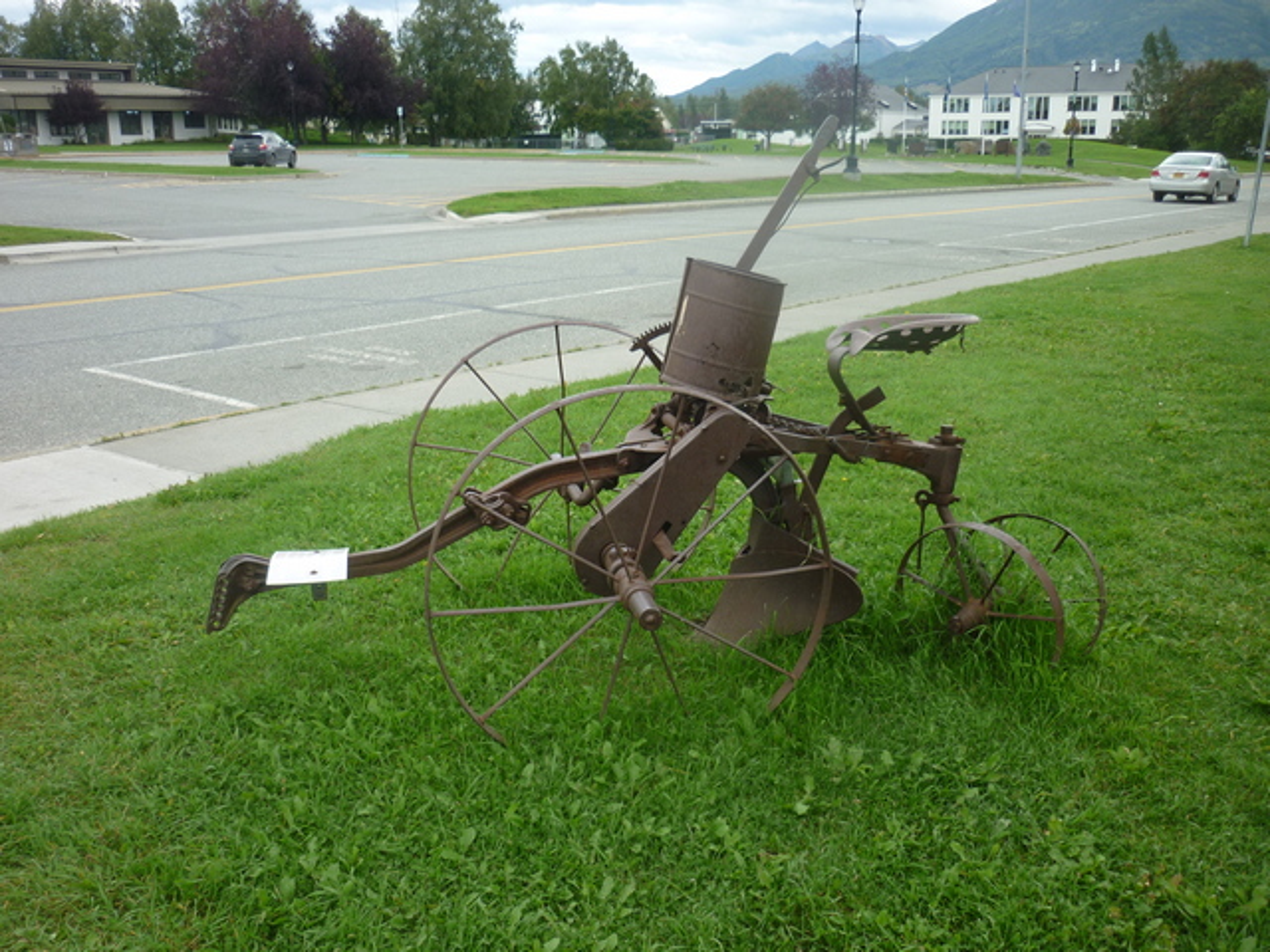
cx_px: 635
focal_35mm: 33
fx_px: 1211
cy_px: 476
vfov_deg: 42.9
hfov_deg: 55.4
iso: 80
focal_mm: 5.5
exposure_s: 1/125
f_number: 2.8
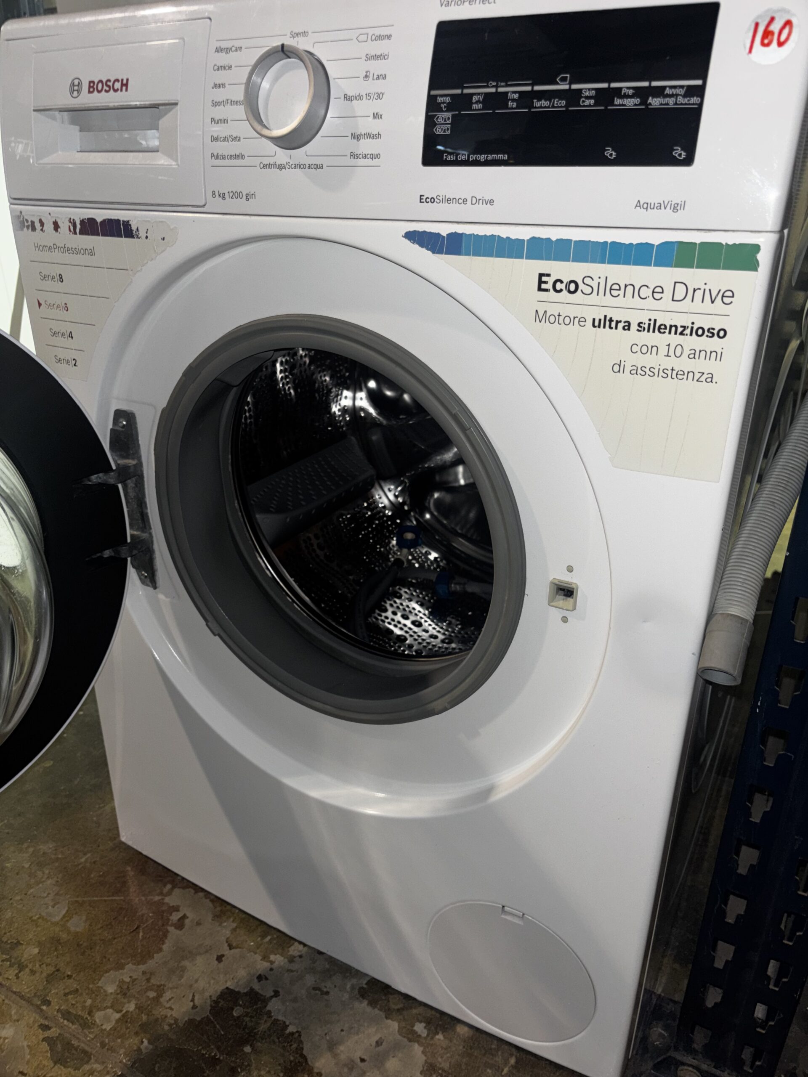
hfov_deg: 53.1
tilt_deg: -26.0
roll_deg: -1.1
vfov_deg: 67.3
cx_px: 404
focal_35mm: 26
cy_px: 538
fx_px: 809
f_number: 1.6
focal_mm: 5.96
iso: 50
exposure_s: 1/9
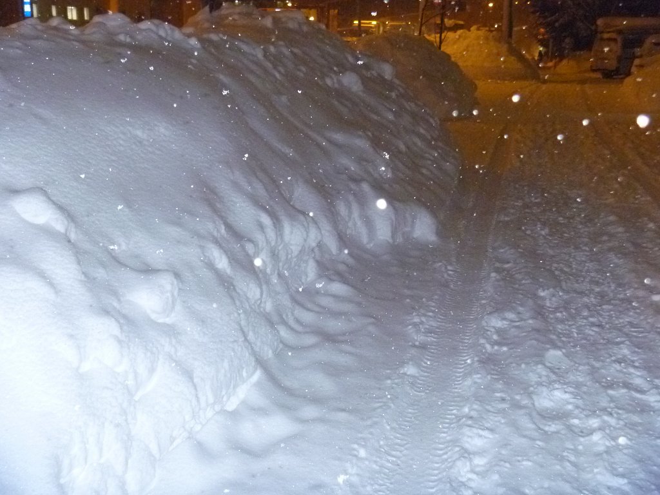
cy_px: 248
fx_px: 667
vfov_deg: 40.7
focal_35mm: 35
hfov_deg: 52.6
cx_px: 330
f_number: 3.5
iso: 800
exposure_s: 1/30
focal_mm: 6.3
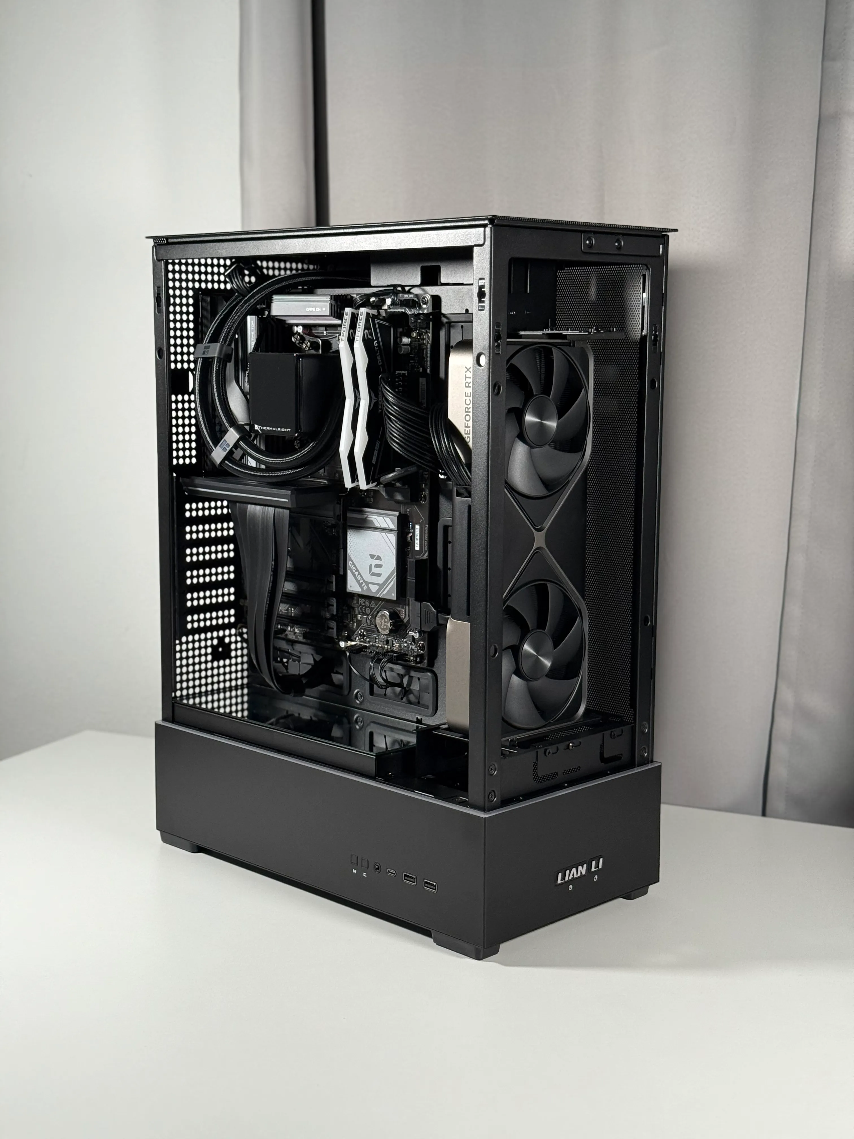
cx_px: 427
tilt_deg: -7.5
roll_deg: -0.7
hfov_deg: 30.3
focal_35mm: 48
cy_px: 570
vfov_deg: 39.7
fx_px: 1579
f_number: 1.78
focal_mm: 6.76
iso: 250
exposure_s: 1/60
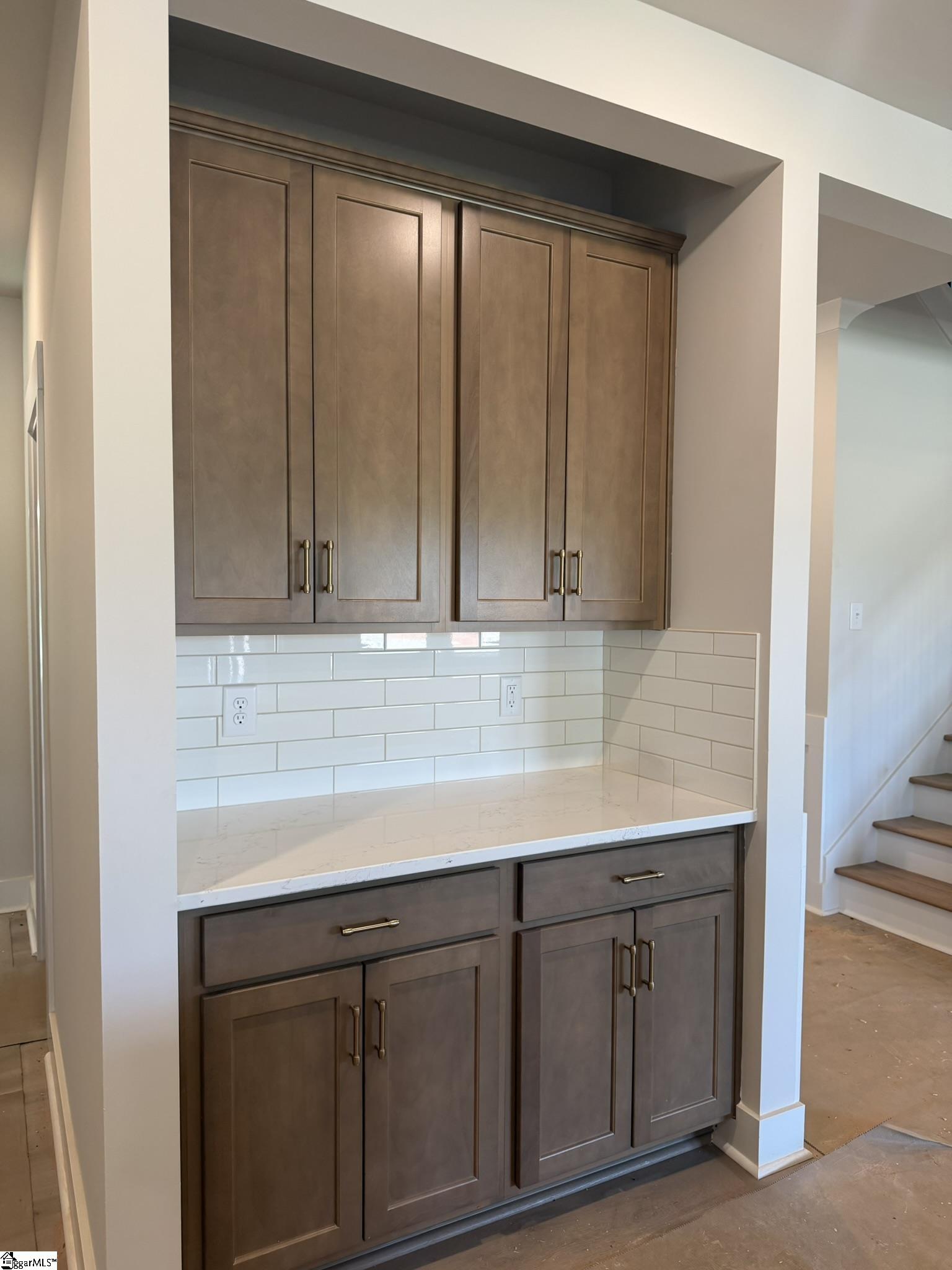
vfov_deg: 71.6
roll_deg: -0.4
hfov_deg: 56.8
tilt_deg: -2.6
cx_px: 476
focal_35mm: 24
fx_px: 880
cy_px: 635
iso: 160
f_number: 1.78
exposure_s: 1/120
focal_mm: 6.76
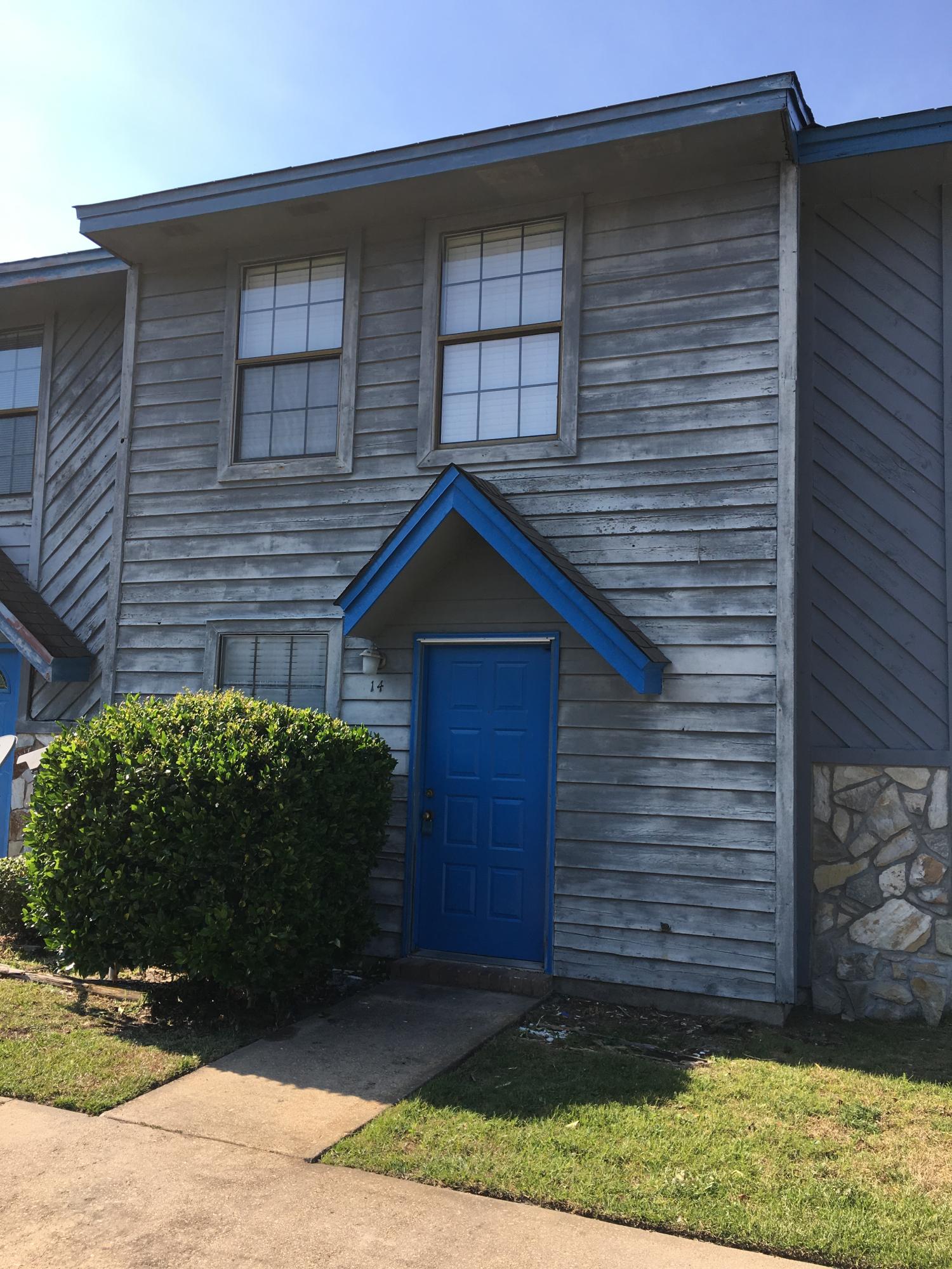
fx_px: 1063
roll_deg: -1.8
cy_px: 634
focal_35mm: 29
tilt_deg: +5.0
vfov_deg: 61.7
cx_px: 476
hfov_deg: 48.2
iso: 25
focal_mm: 4.15
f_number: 2.2
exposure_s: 1/746
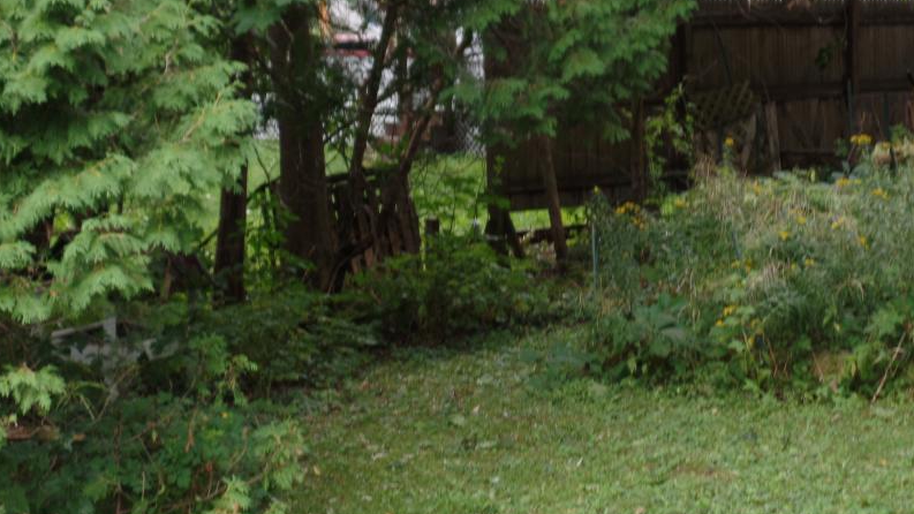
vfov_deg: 13.4
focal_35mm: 90
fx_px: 2181
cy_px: 342
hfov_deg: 23.7
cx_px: 511
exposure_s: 1/45
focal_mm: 11.4
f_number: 3.6
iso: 80
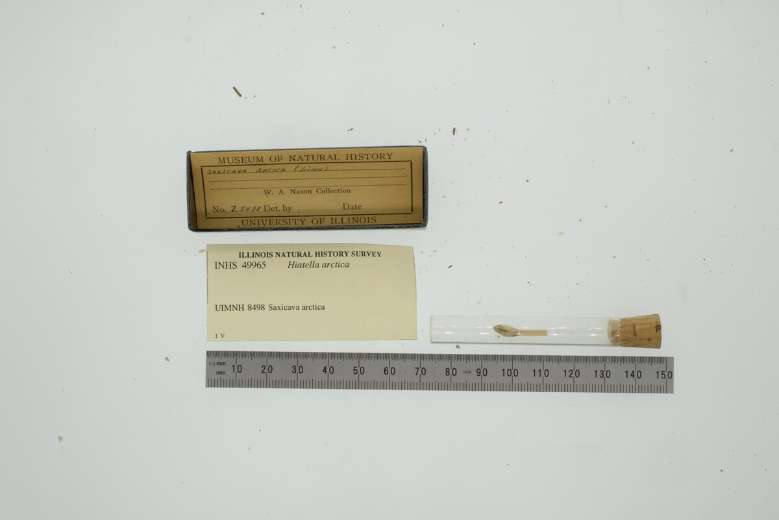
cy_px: 260
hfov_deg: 33.4
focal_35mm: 60
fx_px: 1299
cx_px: 390
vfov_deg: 22.6
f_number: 32
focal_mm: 60
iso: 100
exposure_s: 1/13
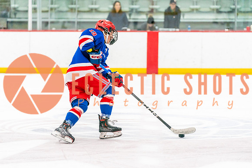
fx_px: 1177
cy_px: 88
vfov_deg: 8.2
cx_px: 120
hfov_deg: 12.2
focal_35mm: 168
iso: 3200
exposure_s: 1/1250
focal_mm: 134
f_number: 2.8
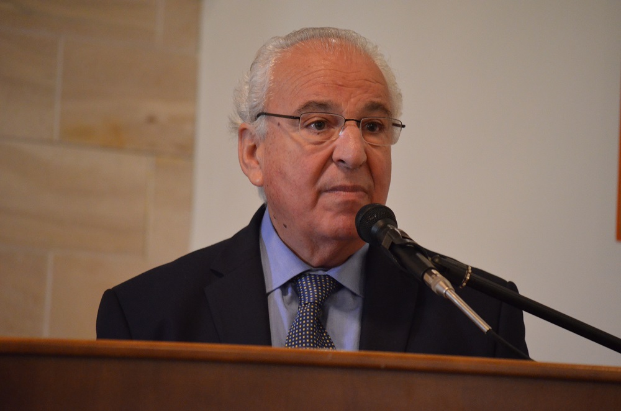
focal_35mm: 202
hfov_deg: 10.2
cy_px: 206
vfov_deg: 6.8
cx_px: 310
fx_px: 3485
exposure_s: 1/60
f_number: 5
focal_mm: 135
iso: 3200
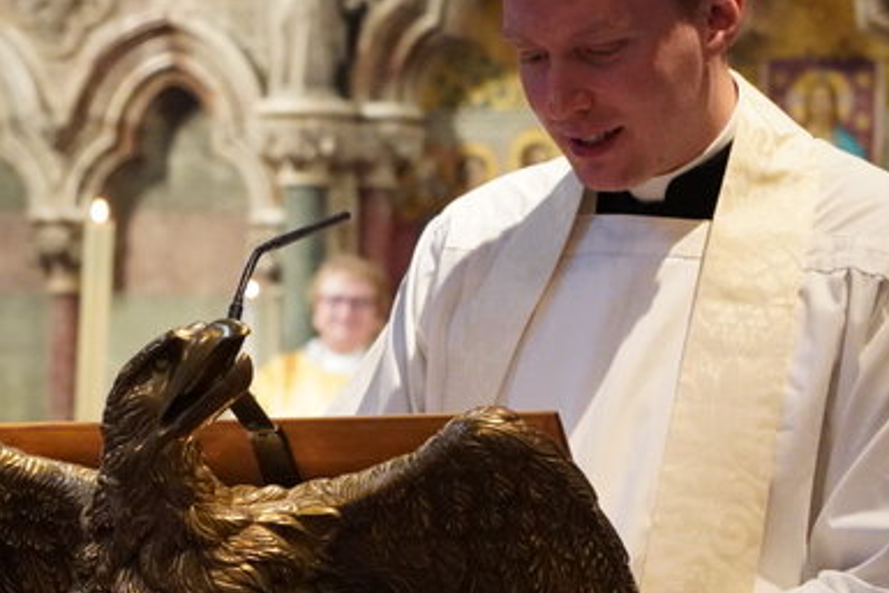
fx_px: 5756
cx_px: 157
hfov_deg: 8.8
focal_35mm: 233
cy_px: 374
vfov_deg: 5.9
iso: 6400
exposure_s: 1/80
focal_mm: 74
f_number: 5.6
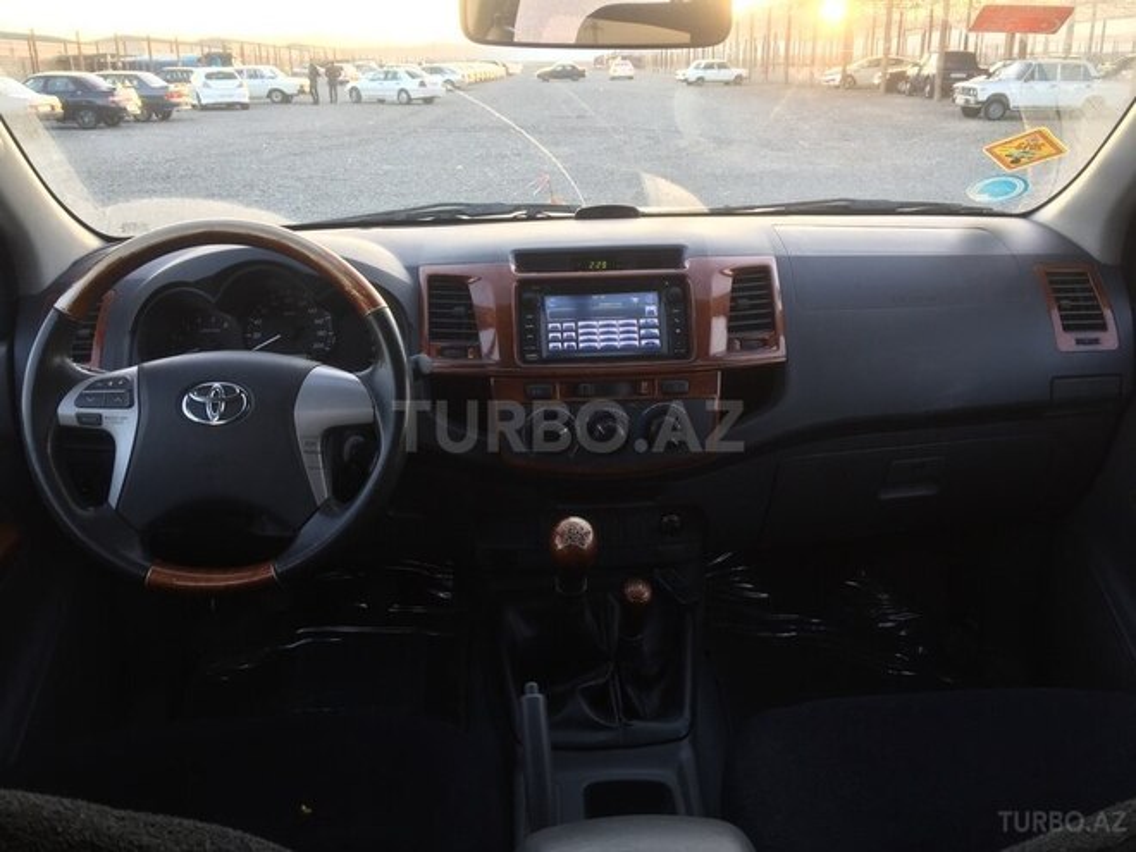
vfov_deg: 48.2
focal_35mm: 29
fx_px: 952
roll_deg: +0.6
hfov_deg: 61.7
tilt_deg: -18.9
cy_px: 426
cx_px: 568
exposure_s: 1/33
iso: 32
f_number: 2.2
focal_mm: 4.15
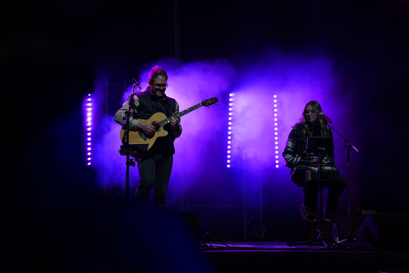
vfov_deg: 11.5
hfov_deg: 17.2
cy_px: 136
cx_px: 204
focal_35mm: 119
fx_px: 1352
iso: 1250
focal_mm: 119
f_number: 4
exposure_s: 1/160
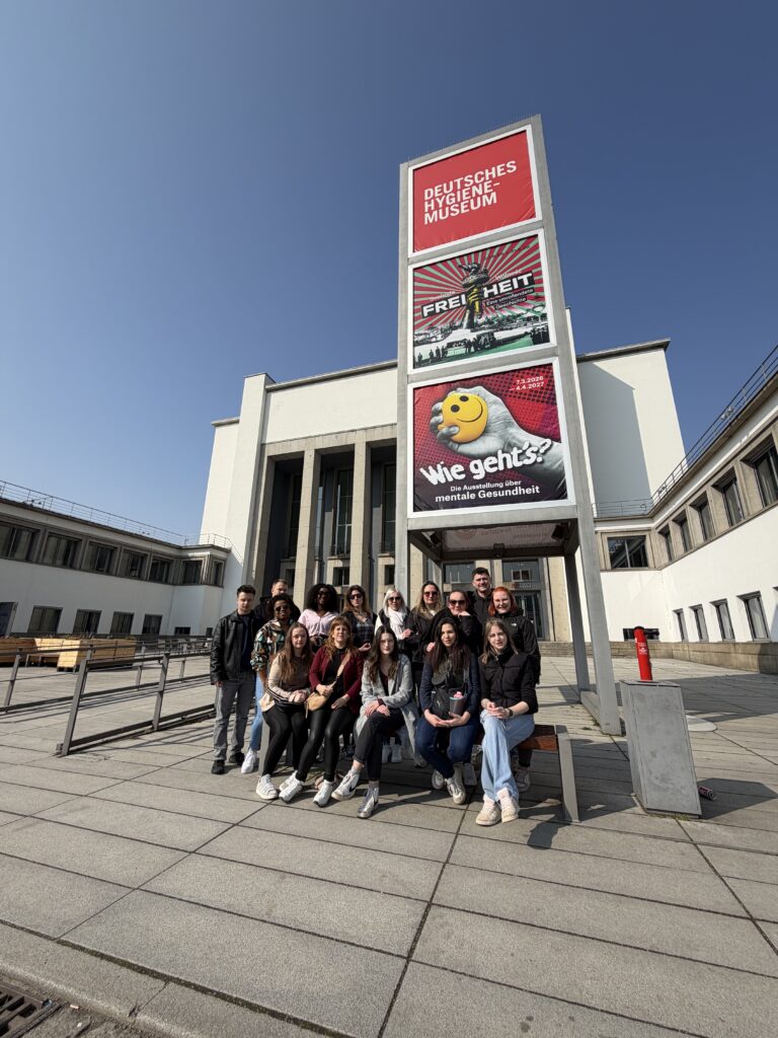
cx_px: 389
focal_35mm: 14
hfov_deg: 85.7
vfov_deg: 102.1
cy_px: 519
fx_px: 420
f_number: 2.2
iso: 20
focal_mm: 2.22
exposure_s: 1/1050
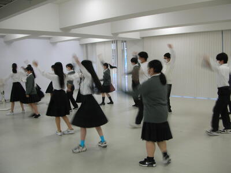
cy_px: 86
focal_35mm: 35
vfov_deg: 40.7
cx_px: 116
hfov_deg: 52.6
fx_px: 234
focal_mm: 5.8
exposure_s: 1/11.4
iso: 50
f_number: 2.8
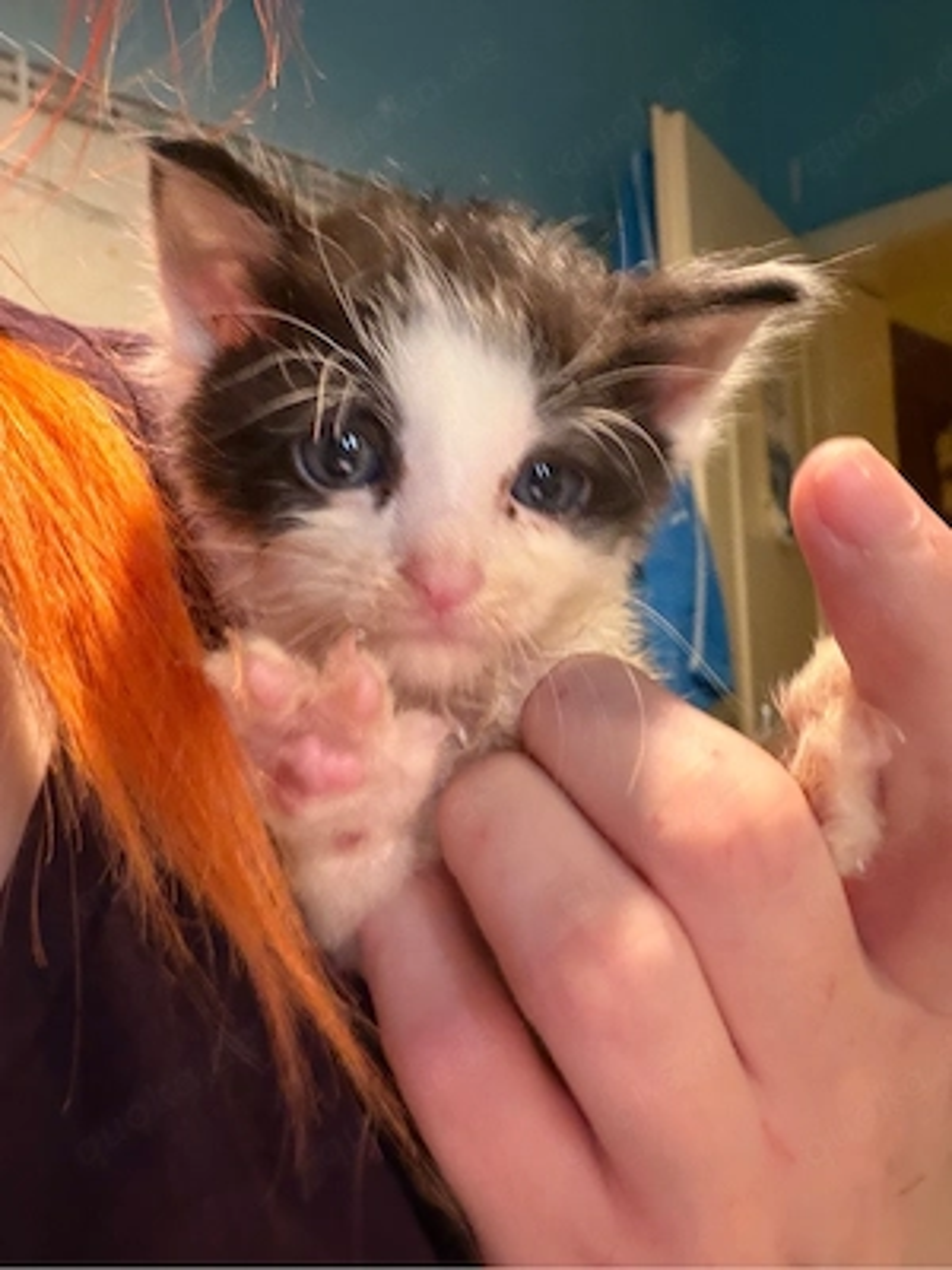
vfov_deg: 60.0
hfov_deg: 46.8
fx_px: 1100
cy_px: 635
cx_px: 476
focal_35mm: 30
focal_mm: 2.71
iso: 500
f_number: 1.9
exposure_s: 1/25
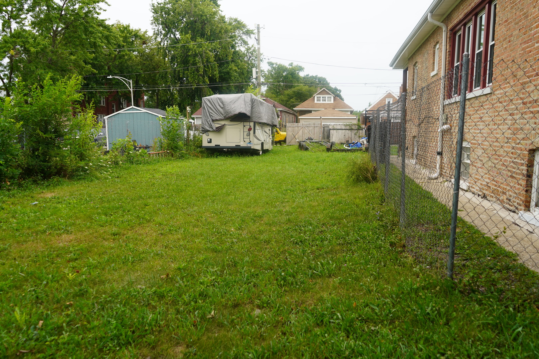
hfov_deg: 65.5
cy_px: 180
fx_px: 419
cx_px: 270
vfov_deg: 46.4
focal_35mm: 28
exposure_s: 1/125
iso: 100
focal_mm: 28
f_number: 5
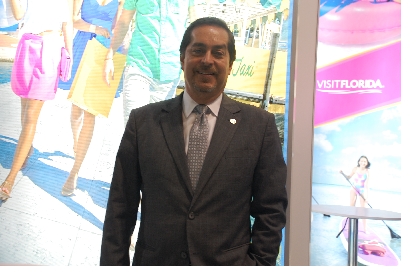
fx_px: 634
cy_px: 133
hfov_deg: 35.1
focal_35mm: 57
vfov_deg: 23.7
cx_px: 200
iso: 400
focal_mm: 38
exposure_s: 1/40
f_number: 4.5
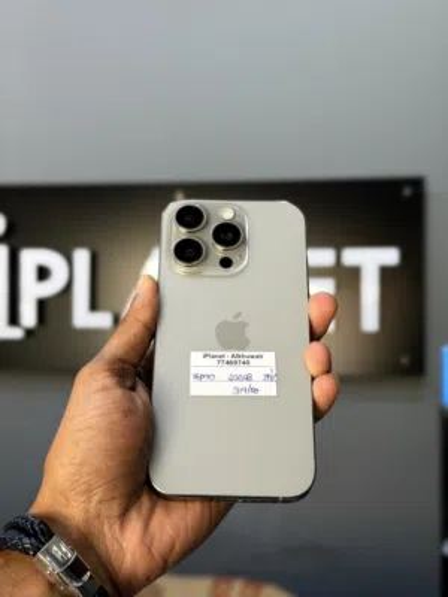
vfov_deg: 39.7
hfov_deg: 30.3
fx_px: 828
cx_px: 224
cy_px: 298
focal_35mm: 48
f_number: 1.78
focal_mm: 6.76
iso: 100
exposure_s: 1/100
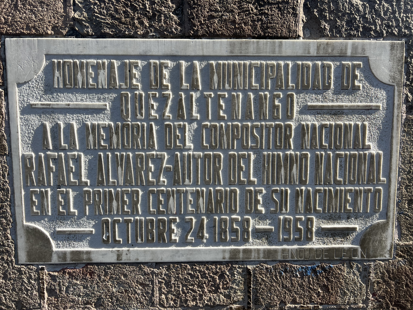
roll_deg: +0.3
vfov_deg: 53.1
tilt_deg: -3.9
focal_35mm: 26
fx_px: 310
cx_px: 206
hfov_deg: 67.3
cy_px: 155
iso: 50
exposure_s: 1/1808
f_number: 1.5
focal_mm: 5.7
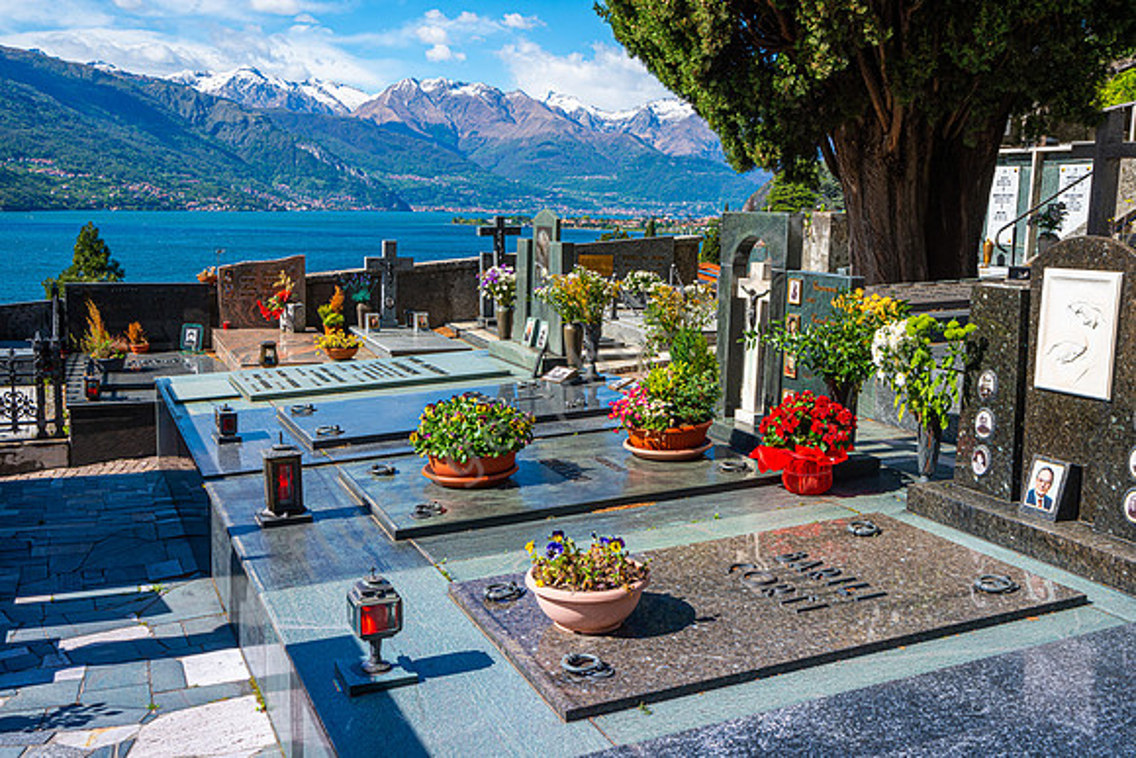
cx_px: 568
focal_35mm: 35
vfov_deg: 37.6
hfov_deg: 54.1
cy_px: 379
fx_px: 1113
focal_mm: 35
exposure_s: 1/200
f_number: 13
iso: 250
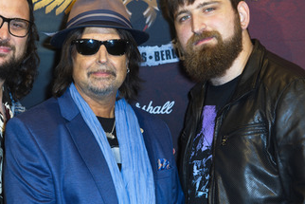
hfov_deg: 24.9
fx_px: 687
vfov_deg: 16.8
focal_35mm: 81
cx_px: 102
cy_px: 73
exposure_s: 1/250
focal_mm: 58
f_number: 5
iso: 500
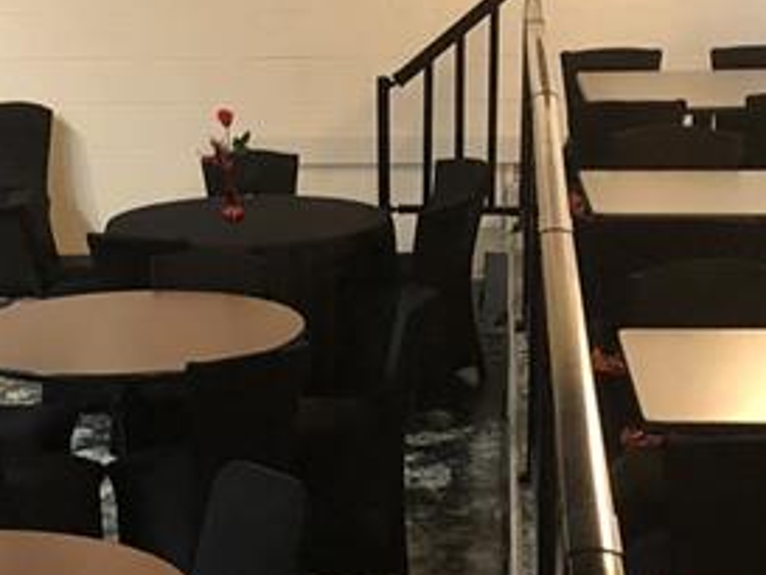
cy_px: 614
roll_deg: +1.7
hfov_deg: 18.7
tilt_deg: -20.1
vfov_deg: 13.8
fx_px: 2325
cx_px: 379
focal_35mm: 105
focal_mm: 3.99
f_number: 1.8
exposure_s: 1/11
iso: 100
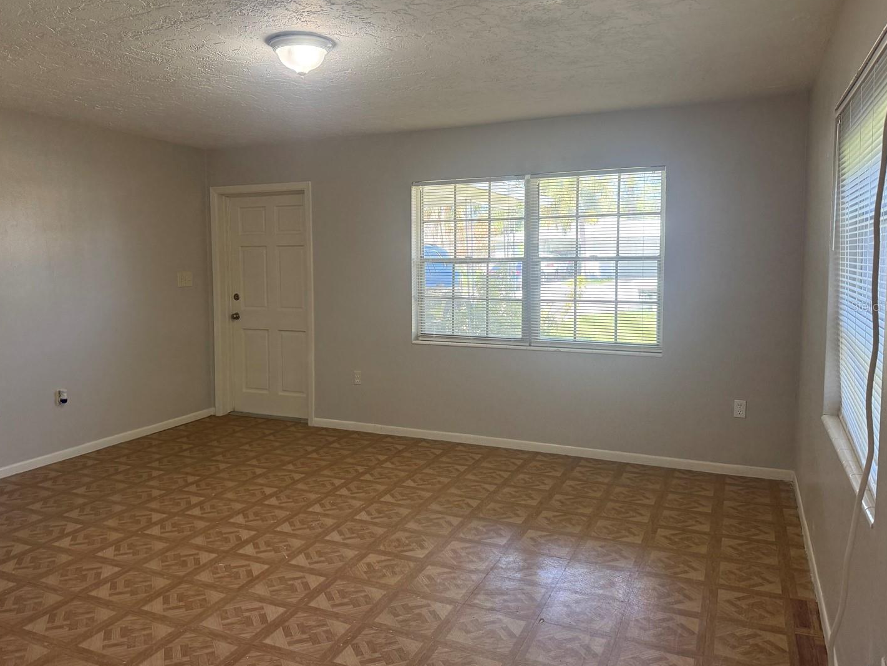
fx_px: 692
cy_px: 306
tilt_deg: -1.5
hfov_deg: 65.2
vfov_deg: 51.3
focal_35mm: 27
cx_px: 411
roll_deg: +2.3
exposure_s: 1/120
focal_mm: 6.76
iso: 160
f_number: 1.78
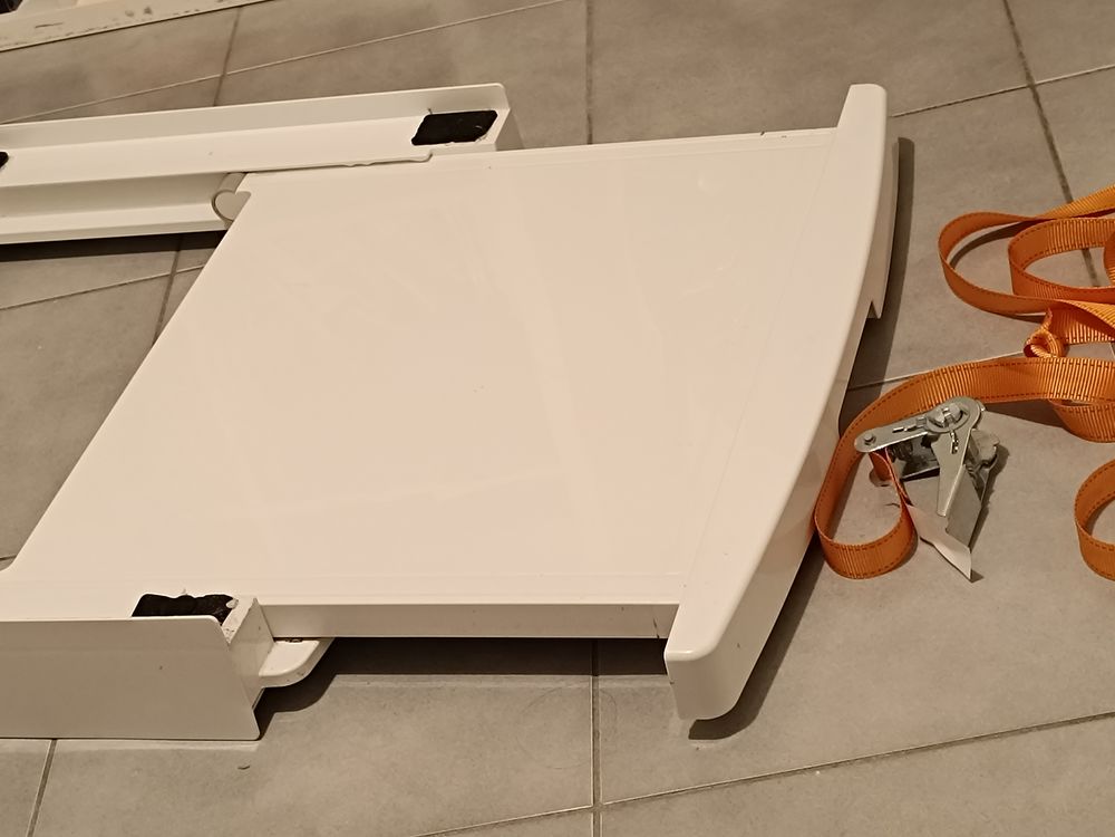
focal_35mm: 24
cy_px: 418
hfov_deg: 71.6
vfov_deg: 56.8
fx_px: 773
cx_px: 558
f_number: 1.65
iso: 1347
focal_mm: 6.14
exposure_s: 1/50
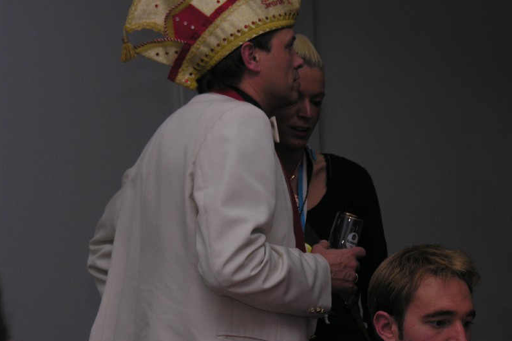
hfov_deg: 15.4
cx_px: 255
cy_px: 157
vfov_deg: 10.3
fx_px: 1891
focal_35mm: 133
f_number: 4.3
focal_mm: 32.4
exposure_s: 1/120
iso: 50
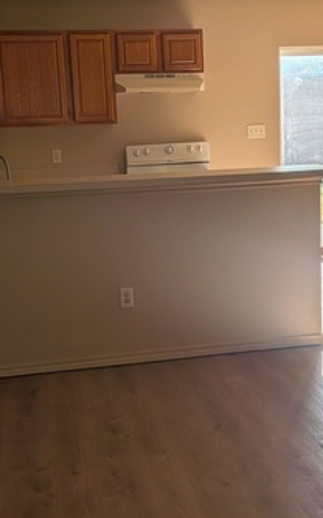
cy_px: 221
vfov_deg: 39.5
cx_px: 195
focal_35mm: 51
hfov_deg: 25.3
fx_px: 719
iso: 24
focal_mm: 4.53
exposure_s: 1/4132
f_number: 1.7
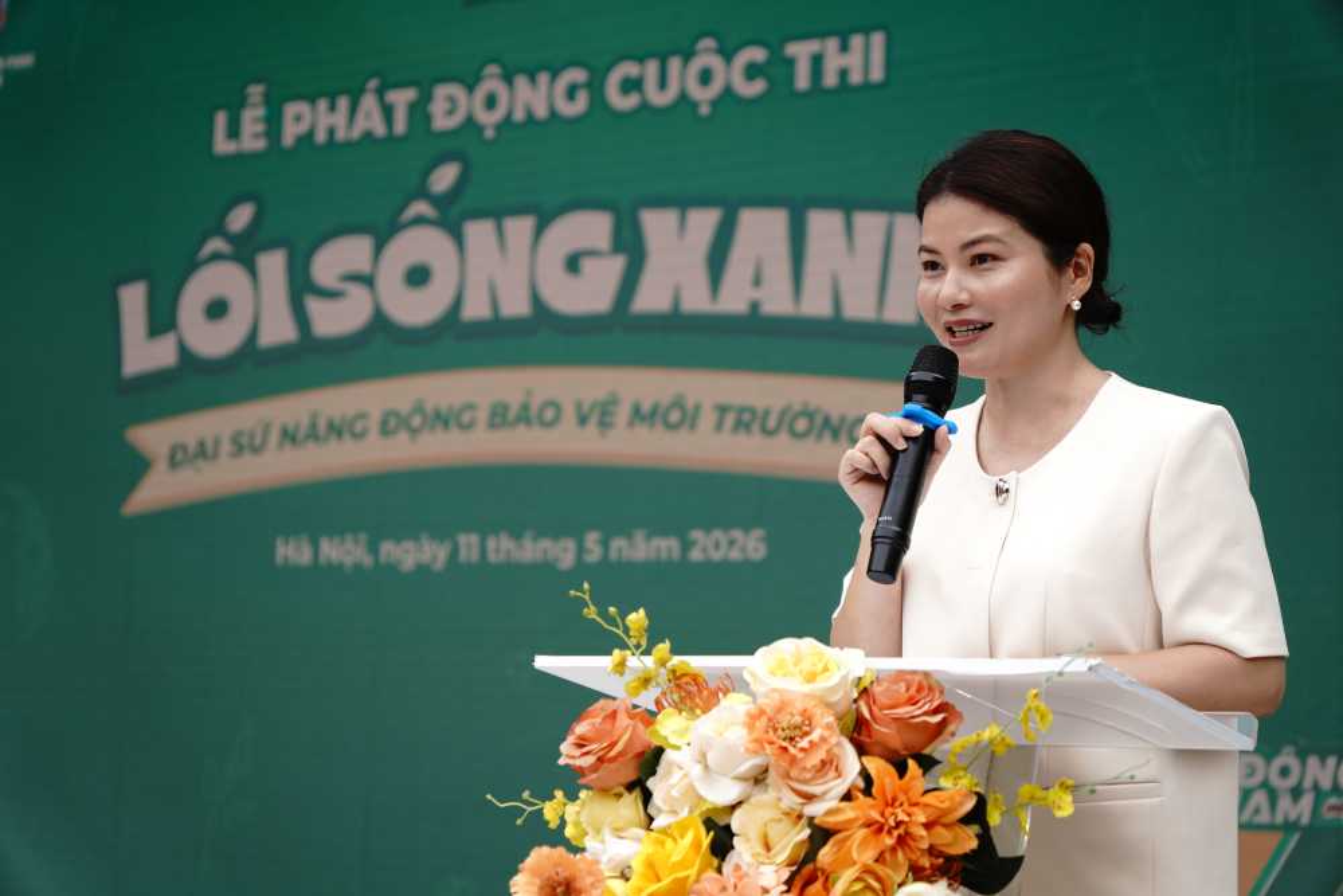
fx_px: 2854
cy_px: 448
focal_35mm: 76
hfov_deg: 26.5
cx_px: 672
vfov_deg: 17.8
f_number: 3.2
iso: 100
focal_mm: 51
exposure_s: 1/500
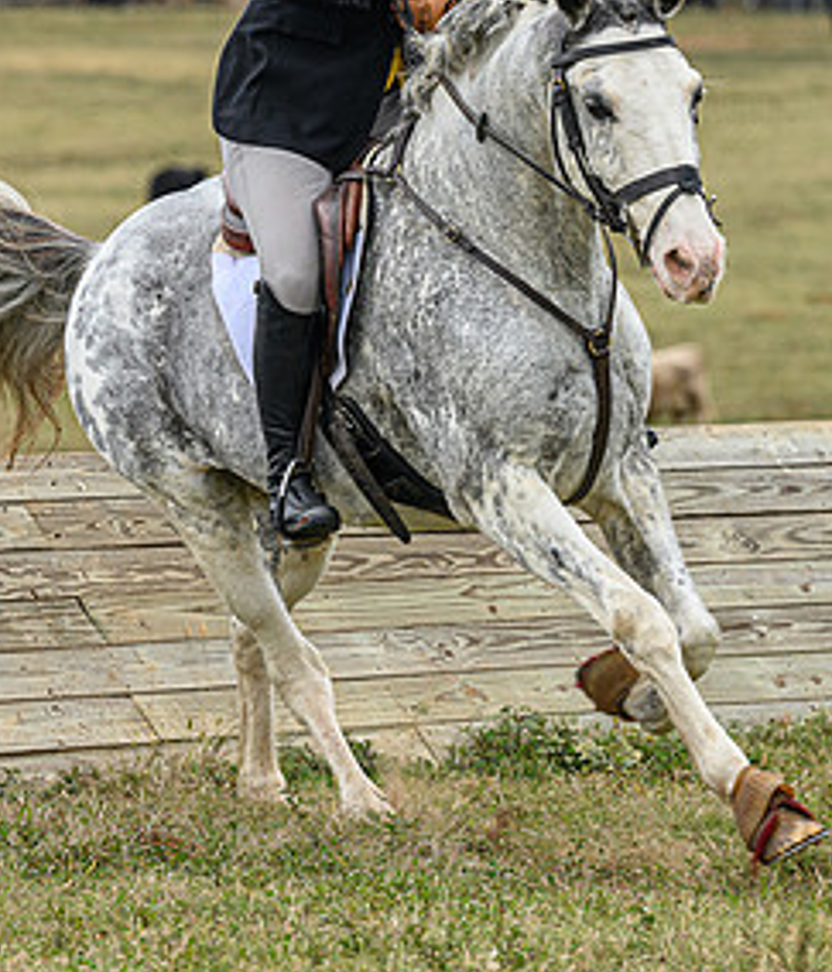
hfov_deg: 5.0
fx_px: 9435
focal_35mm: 319
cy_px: 259
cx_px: 311
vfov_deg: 5.9
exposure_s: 1/800
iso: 500
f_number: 3.5
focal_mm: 120
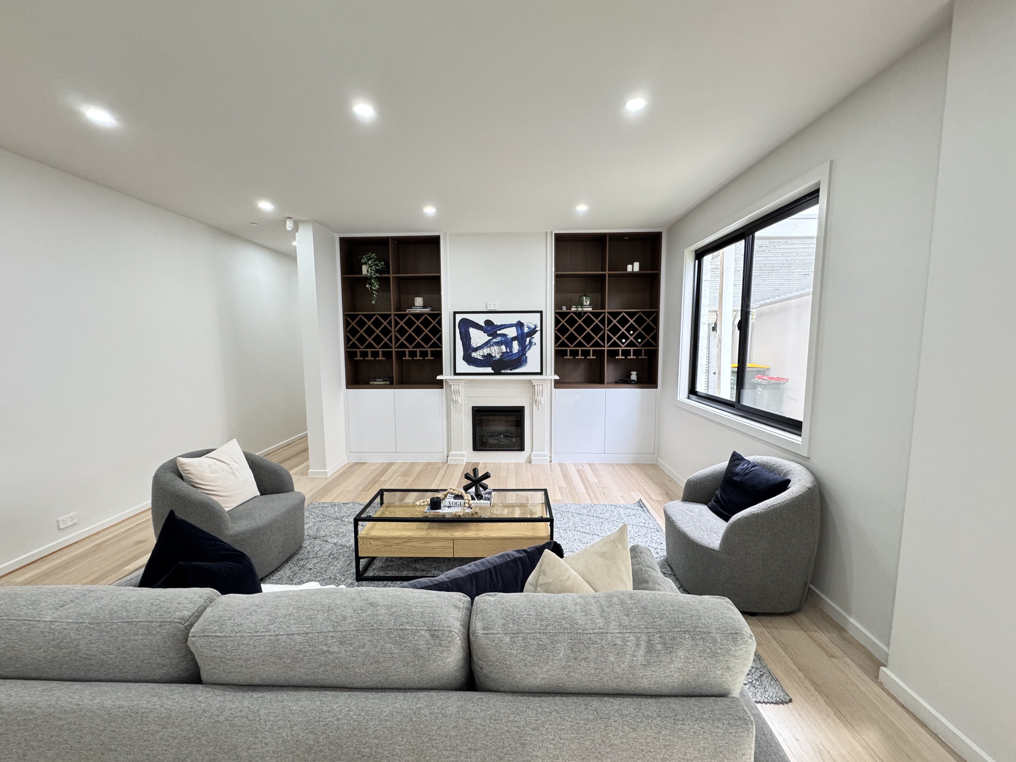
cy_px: 381
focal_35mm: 14
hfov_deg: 102.1
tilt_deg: -5.7
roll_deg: +0.4
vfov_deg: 85.7
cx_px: 508
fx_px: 411
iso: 320
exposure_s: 1/100
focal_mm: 2.22
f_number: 2.2
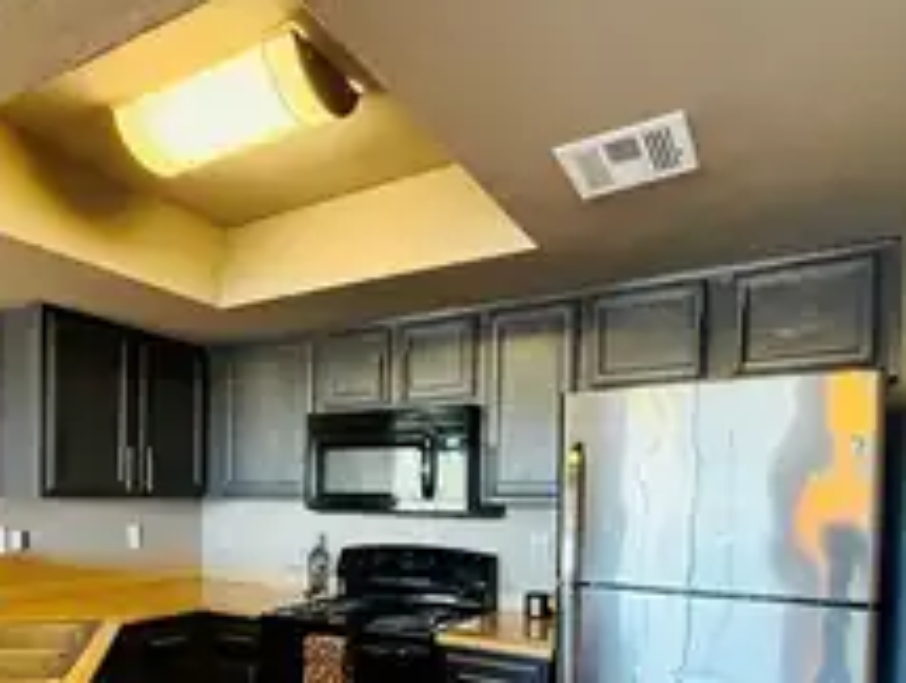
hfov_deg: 66.3
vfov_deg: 50.7
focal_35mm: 26
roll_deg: -0.2
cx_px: 346
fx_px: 682
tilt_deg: -1.4
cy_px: 523
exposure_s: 1/60
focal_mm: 2.22
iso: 500
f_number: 2.2
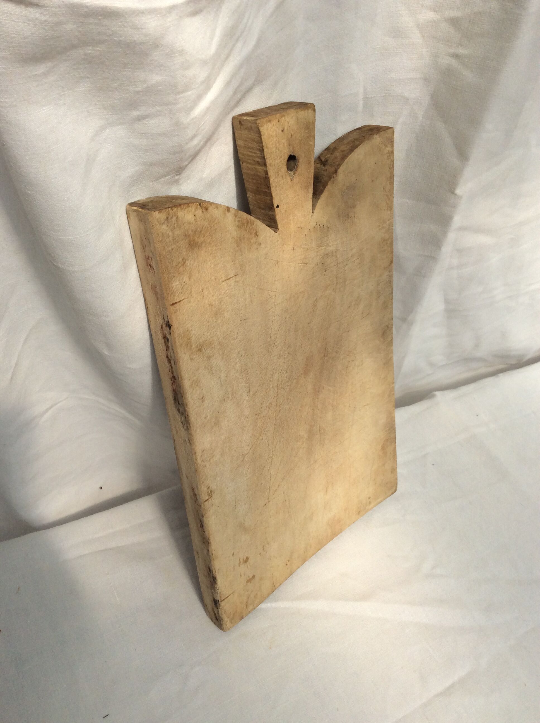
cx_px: 270
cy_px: 362
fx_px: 667
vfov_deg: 56.9
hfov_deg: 44.1
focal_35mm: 32
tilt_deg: -45.9
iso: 32
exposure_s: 1/805
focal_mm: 3.3
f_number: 2.4
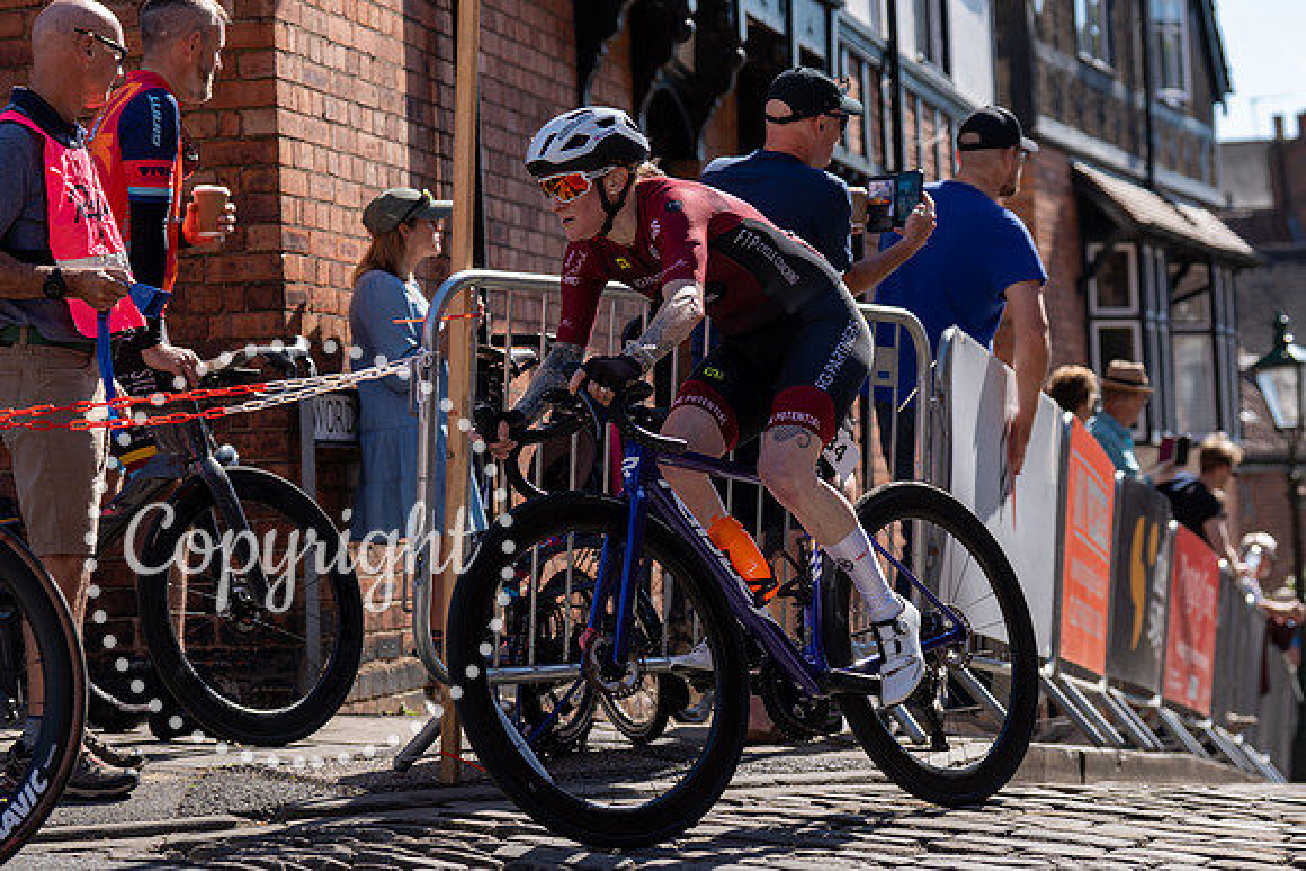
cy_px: 323
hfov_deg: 22.4
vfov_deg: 15.0
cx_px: 644
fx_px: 3300
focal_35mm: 91
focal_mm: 70
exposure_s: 1/1000
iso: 100
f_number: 3.5
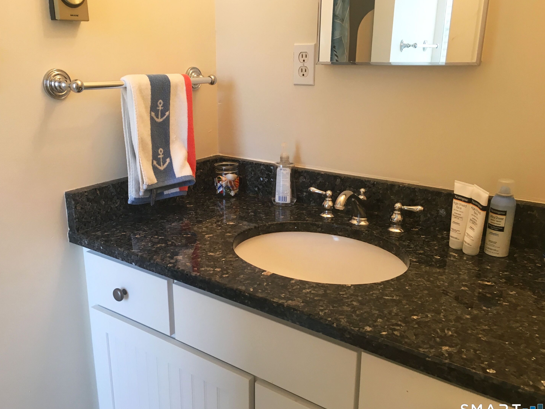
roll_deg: +0.7
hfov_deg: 58.3
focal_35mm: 31
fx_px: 488
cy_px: 201
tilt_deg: -16.5
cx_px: 256
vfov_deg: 45.4
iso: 64
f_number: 2.2
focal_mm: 4.15
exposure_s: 1/30
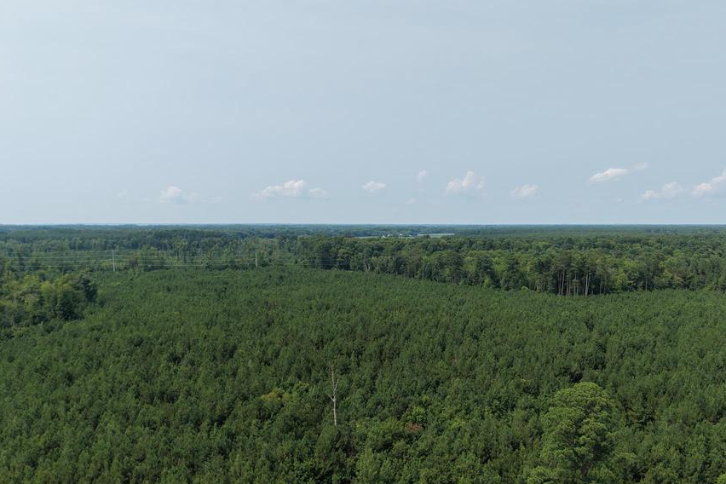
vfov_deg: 43.3
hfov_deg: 61.4
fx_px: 605
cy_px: 298
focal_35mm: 30
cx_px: 433
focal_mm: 8.67
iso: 300
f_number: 1.8
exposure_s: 1/6000
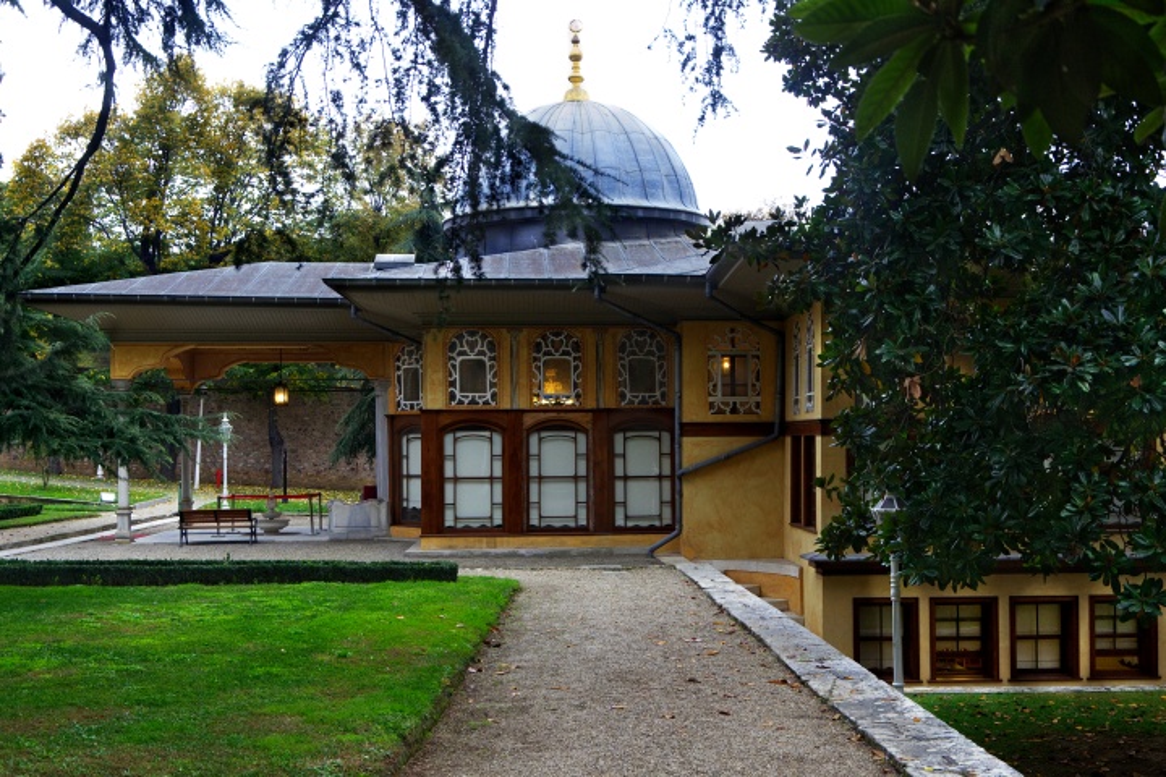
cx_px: 583
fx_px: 1263
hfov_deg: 49.6
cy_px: 388
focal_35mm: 39
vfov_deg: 34.2
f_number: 5
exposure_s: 1/100
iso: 800
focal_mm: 26
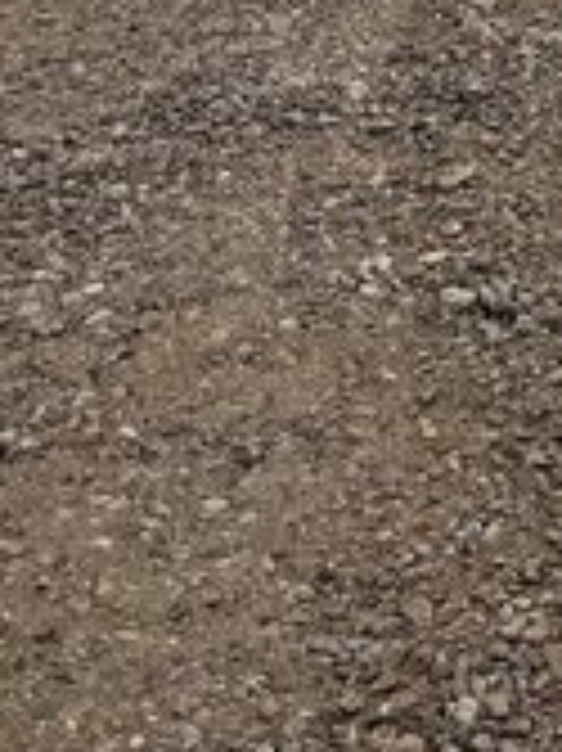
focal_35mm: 96
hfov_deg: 13.3
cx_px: 1106
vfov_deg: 18.5
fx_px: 2081
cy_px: -313
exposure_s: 1/6711
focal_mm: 6.76
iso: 80
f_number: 1.78
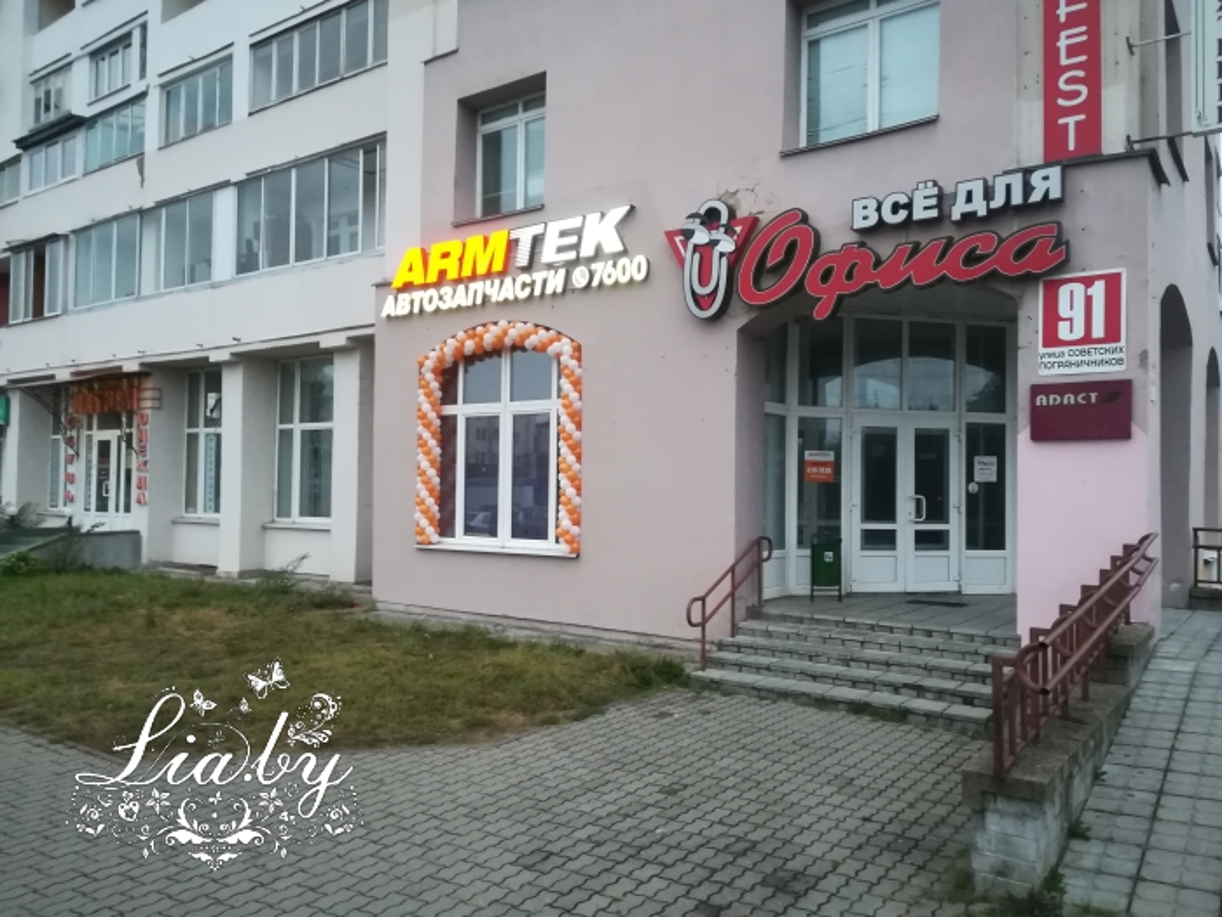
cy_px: 458
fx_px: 918
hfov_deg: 67.3
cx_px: 611
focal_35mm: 26
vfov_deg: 53.1
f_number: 2.2
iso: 500
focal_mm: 3.83
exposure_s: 1/20
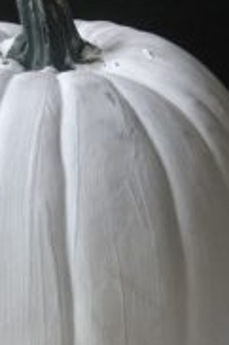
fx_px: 765
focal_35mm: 80
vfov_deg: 22.9
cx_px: 171
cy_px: 432
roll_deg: -2.2
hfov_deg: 16.9
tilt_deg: -34.9
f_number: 1.8
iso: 40
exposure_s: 1/30
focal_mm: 3.99
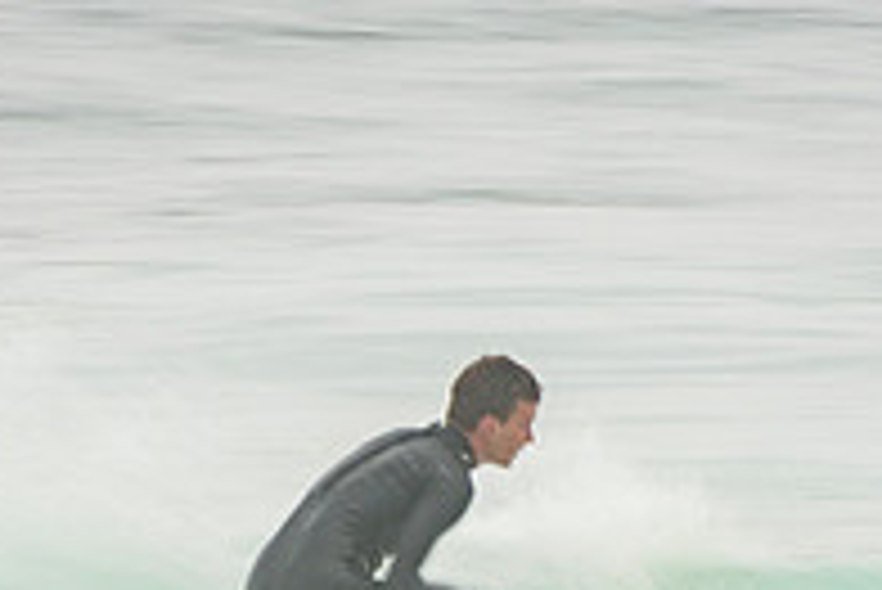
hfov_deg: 1.2
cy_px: 687
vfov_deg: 0.8
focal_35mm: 1773
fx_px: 43469
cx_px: 518
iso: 100
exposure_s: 1/30
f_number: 20
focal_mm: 400
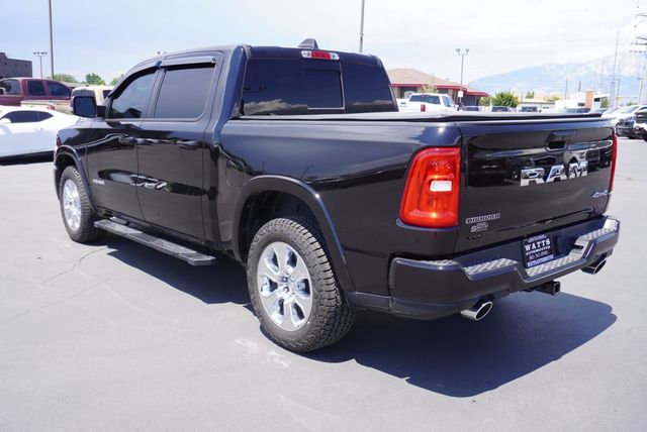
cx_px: 324
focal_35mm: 33
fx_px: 594
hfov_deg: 57.2
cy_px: 216
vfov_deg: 40.0
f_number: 8
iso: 100
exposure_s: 1/100
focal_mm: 22
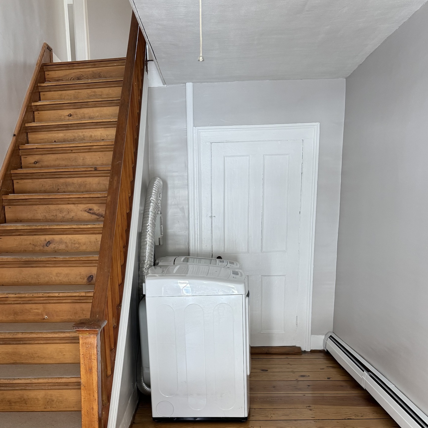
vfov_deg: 45.9
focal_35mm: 35
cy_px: 308
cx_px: 186
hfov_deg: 47.1
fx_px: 490
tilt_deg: -11.0
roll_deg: +1.5
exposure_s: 1/91
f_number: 1.78
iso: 200
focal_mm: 6.76
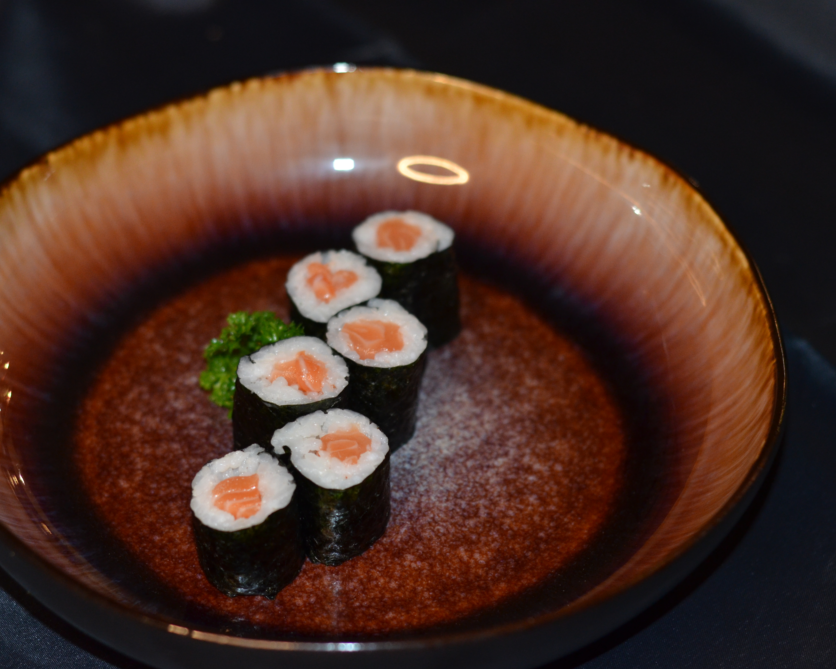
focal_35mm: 85
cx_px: 363
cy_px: 335
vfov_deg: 18.1
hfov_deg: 22.5
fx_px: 2103
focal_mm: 50
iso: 800
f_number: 2.8
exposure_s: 1/60
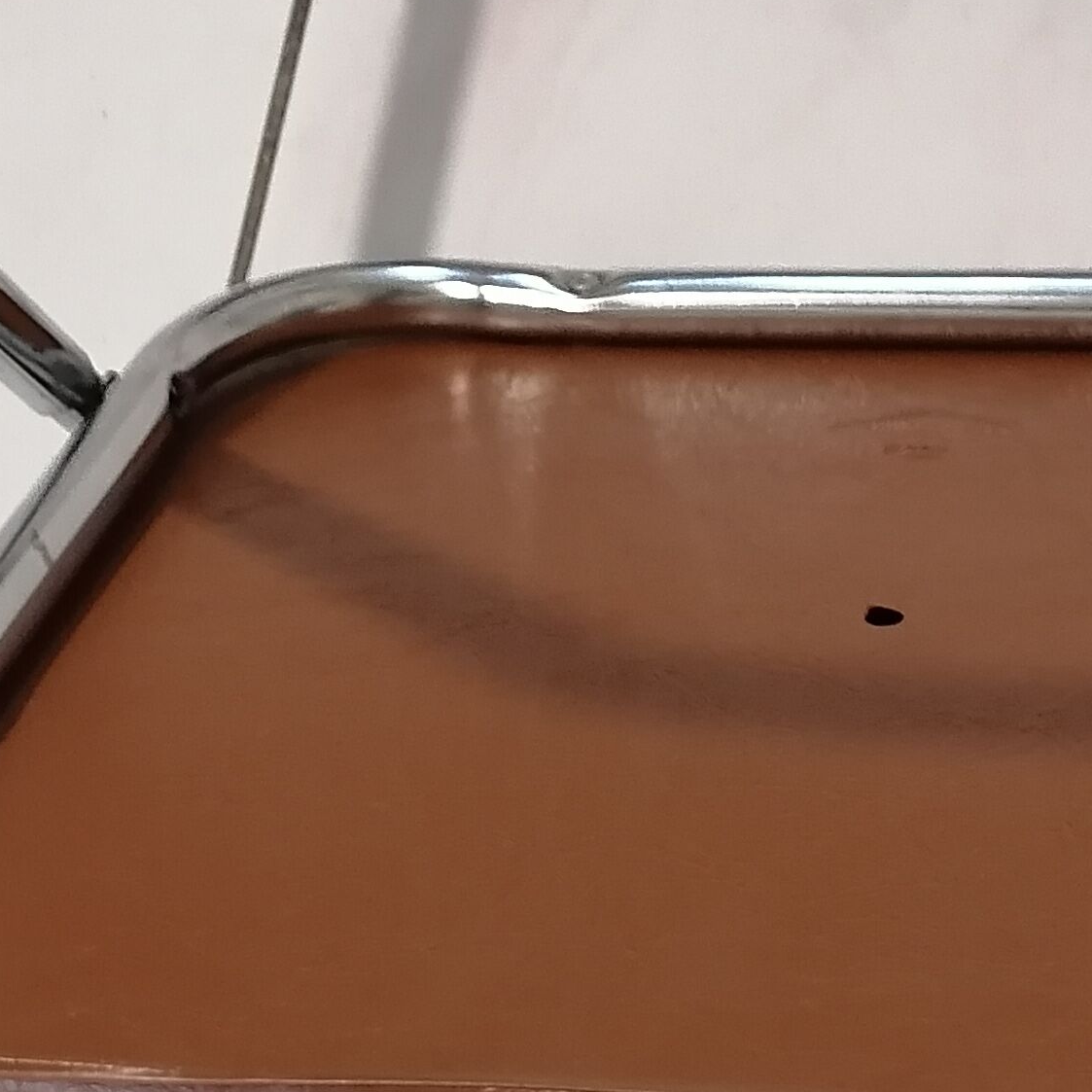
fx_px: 3034
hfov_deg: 20.4
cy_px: 979
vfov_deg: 20.0
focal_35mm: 85
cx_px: 602
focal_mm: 5.3
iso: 640
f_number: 1.8
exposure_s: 1/25
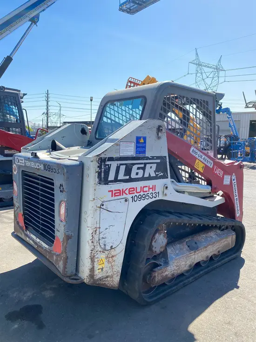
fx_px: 256
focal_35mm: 26
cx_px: 128
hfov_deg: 53.1
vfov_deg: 67.3
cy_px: 171
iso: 32
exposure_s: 1/942
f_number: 1.8
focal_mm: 4.25
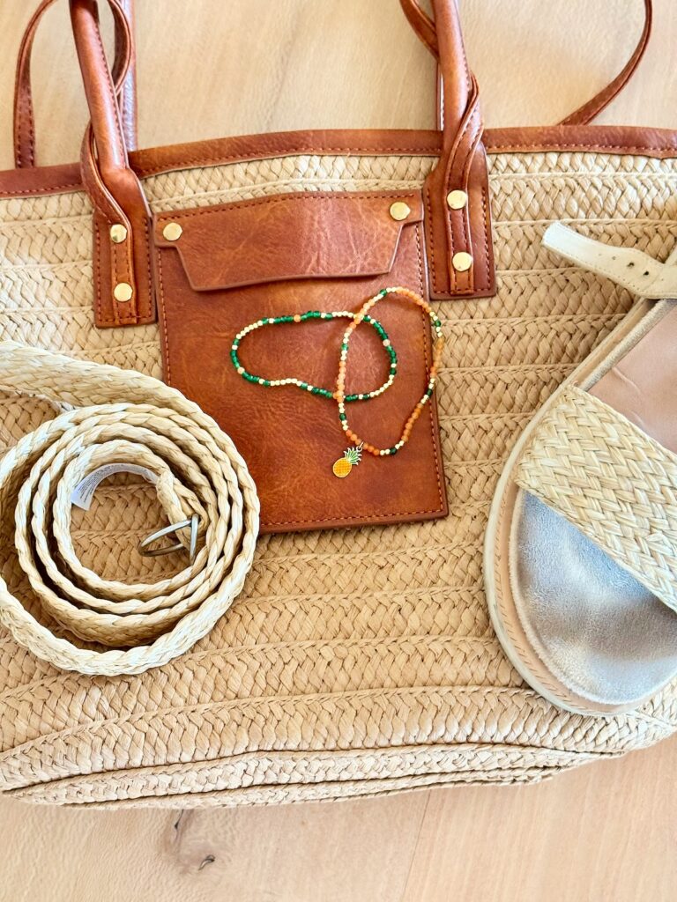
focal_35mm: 48
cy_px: 451
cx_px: 338
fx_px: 1252
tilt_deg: -82.2
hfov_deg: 30.3
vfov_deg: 39.7
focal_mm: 6.76
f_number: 1.78
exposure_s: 1/60
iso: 160
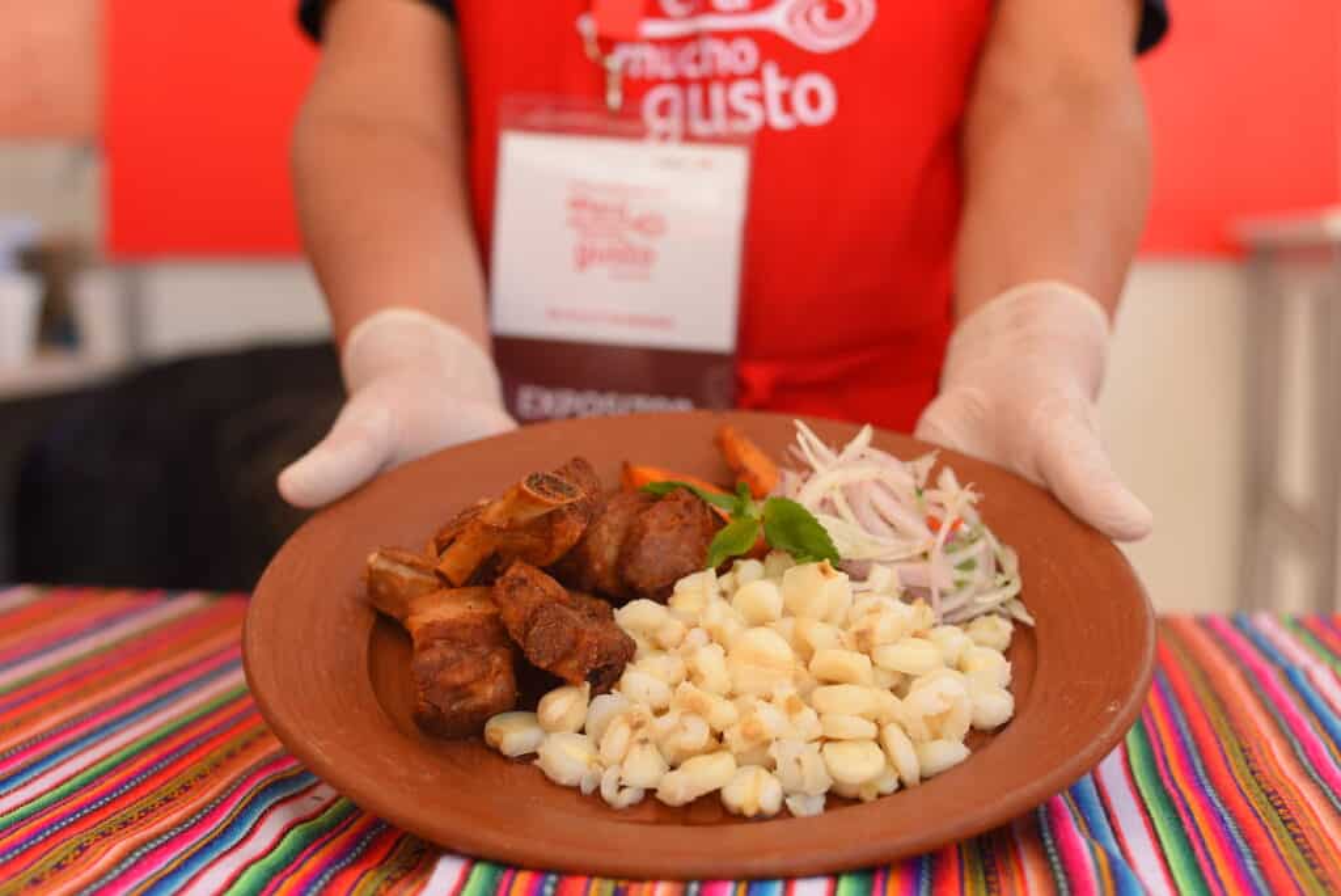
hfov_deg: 39.6
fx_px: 1863
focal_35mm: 50
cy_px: 448
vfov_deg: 27.0
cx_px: 670
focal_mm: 50
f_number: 3.5
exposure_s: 1/250
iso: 200
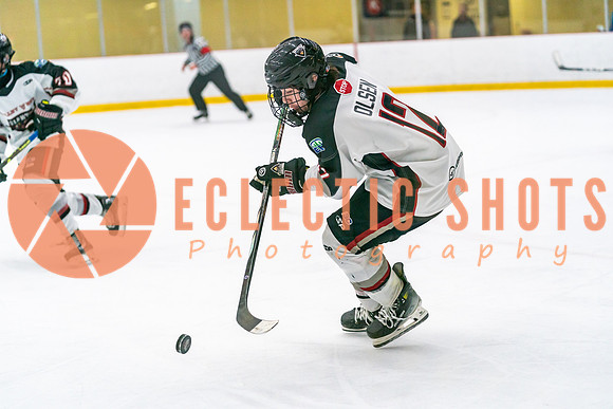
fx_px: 1431
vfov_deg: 16.3
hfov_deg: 24.2
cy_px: 204
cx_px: 306
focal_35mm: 84
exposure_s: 1/1250
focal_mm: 84
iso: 3200
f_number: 2.8
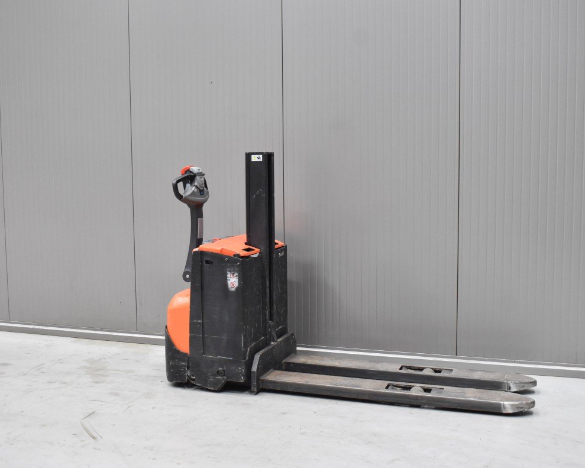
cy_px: 234
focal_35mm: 41
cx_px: 303
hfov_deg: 44.8
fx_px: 710
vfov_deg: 36.5
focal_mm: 24
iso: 1600
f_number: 5
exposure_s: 1/30
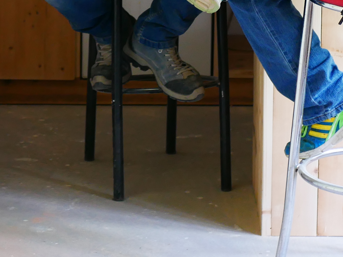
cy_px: -126
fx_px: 1695
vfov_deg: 8.5
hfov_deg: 11.6
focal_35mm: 171
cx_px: 181
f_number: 2.2
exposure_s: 1/60
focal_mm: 25
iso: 400
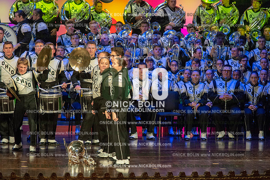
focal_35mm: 240
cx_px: 135
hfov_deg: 8.6
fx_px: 1799
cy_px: 90
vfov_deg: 5.7
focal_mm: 240
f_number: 5.6
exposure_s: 1/250
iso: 8000
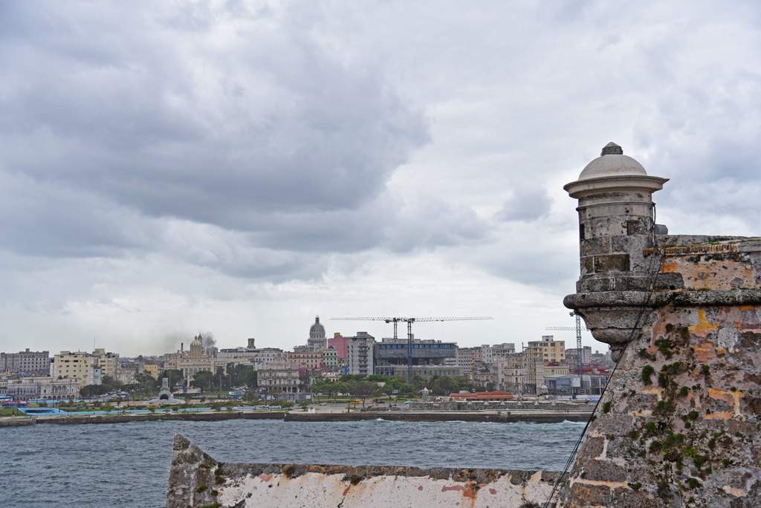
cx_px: 380
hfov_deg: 41.1
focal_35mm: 48
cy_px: 254
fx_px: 1015
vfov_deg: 28.1
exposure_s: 1/640
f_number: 4
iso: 100
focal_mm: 48
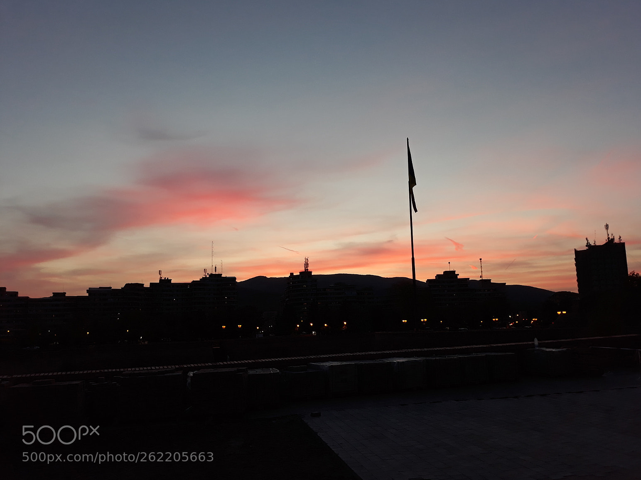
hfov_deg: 63.4
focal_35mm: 28
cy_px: 241
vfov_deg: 49.7
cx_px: 329
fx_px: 518
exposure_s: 1/50
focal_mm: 3.71
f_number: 1.7
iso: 64
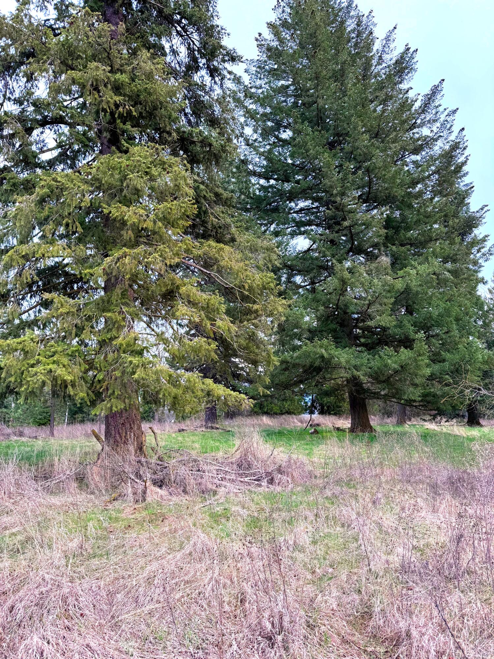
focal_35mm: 24
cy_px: 330
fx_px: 457
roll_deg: +0.3
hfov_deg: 56.8
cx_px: 247
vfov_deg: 71.6
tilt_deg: +8.9
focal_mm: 6.76
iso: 80
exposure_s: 1/451
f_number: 1.78
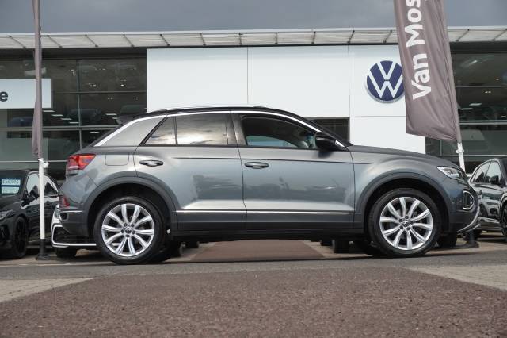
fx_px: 718
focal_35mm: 51
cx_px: 254
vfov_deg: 26.5
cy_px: 169
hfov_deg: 38.9
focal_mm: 34
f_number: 9.5
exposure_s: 1/350
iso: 400
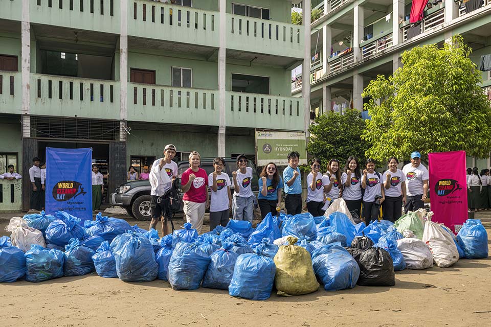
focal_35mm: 29
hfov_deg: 63.7
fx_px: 395
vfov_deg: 45.0
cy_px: 164
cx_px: 246
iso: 200
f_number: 8
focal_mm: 29
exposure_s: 1/640
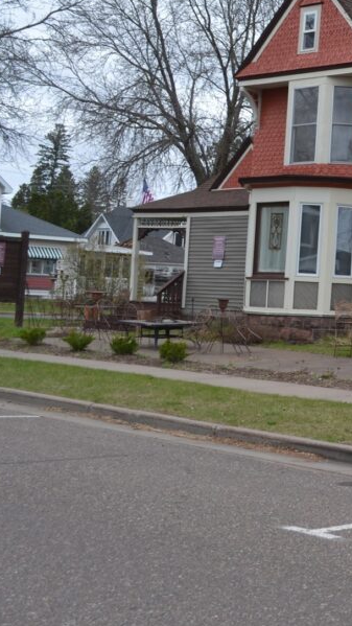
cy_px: 219
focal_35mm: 63
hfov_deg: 16.5
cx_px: 605
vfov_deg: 33.1
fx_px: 1045
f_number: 6.3
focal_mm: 20
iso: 100
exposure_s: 1/160
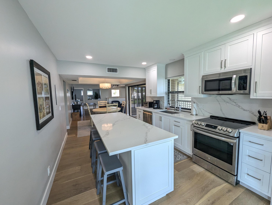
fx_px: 102
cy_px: 102
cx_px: 136
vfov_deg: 90.1
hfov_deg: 106.1
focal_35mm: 13
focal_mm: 1.95
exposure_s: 1/90.1
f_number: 2.2
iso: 125
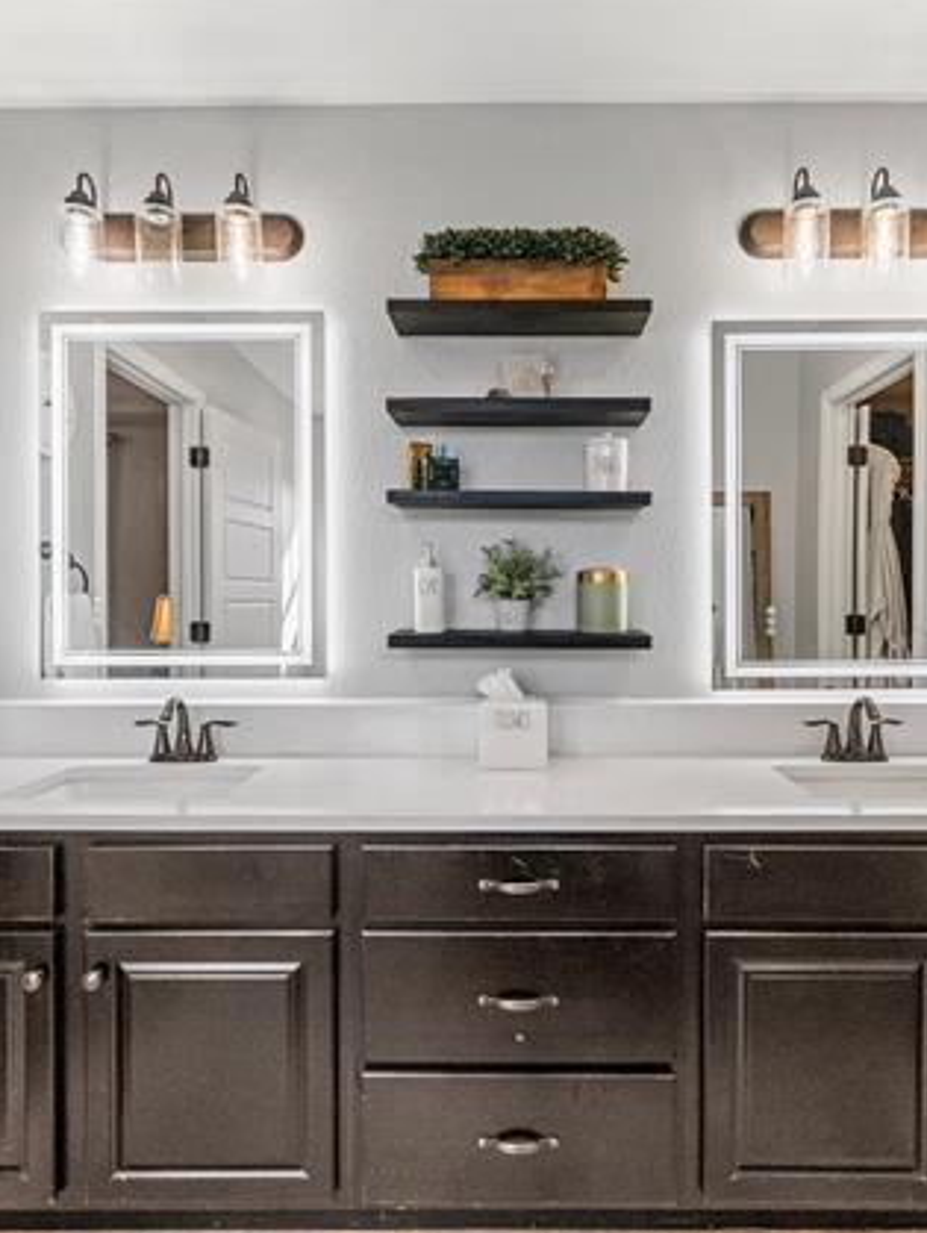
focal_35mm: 22
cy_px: 612
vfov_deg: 76.3
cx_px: 512
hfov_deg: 61.0
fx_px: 784
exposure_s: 1/500
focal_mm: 15
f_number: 5
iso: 1250
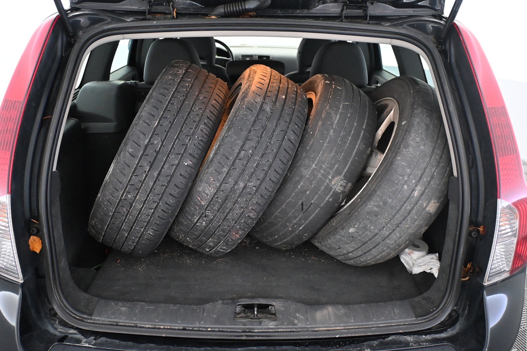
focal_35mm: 31
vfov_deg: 42.6
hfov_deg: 60.7
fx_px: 450
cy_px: 176
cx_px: 264
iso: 4500
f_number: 3.8
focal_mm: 20.5
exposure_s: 1/60
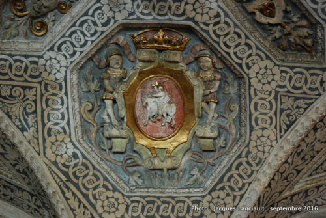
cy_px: 109
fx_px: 653
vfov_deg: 19.0
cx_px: 163
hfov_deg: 28.0
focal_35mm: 72
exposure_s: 1/20
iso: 800
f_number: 4.5
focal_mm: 48
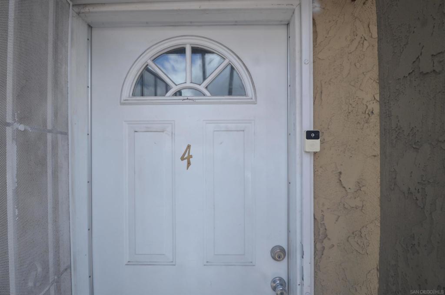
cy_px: 148
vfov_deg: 71.8
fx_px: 204
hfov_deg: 95.1
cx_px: 222
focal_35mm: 16
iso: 200
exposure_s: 1/200
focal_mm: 11
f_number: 8
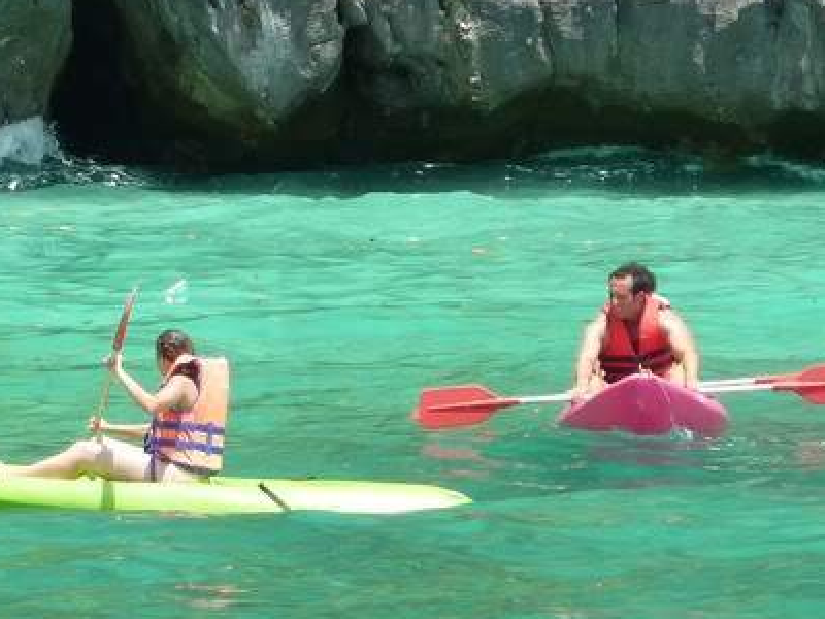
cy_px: 231
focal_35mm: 470
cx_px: 208
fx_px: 11201
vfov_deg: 3.2
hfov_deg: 4.2
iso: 80
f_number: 4.5
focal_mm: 32.1
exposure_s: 1/250
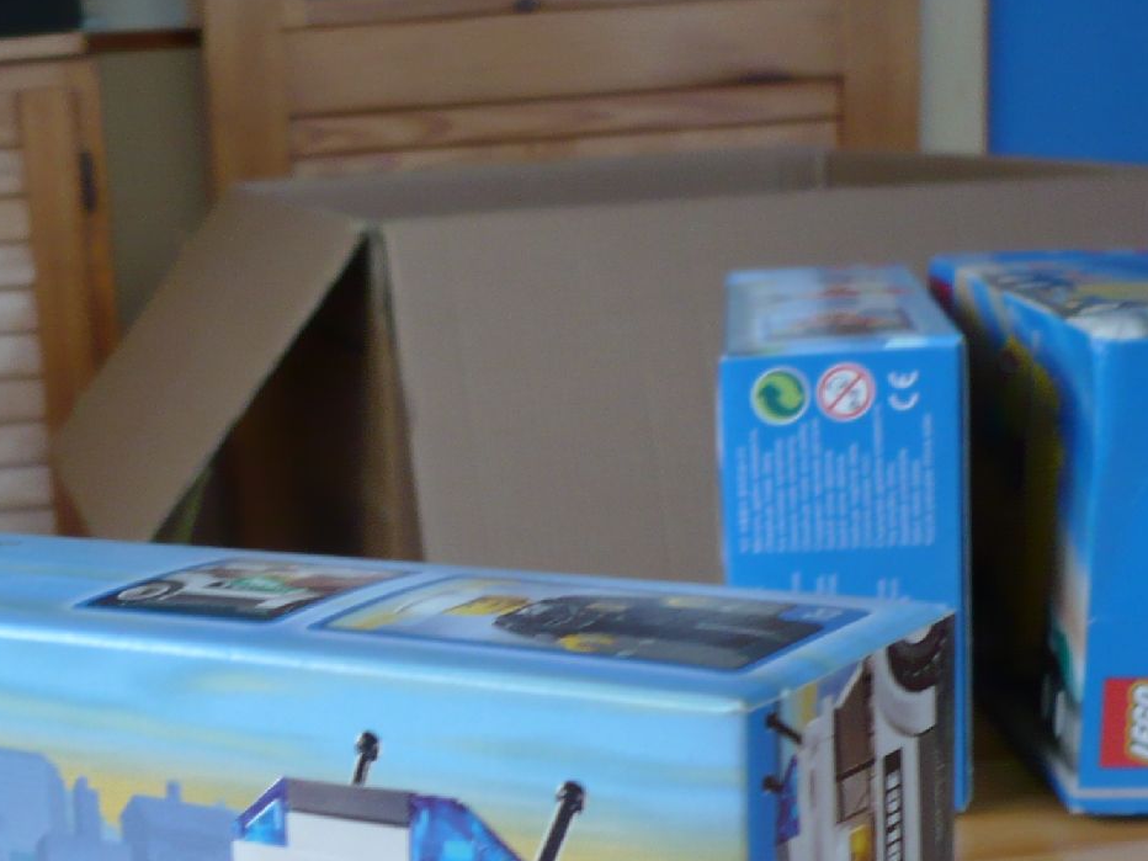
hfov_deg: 25.9
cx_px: 237
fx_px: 2454
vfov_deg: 19.4
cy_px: 845
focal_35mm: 74
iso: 100
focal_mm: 5.8
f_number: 2.8
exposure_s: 1/25
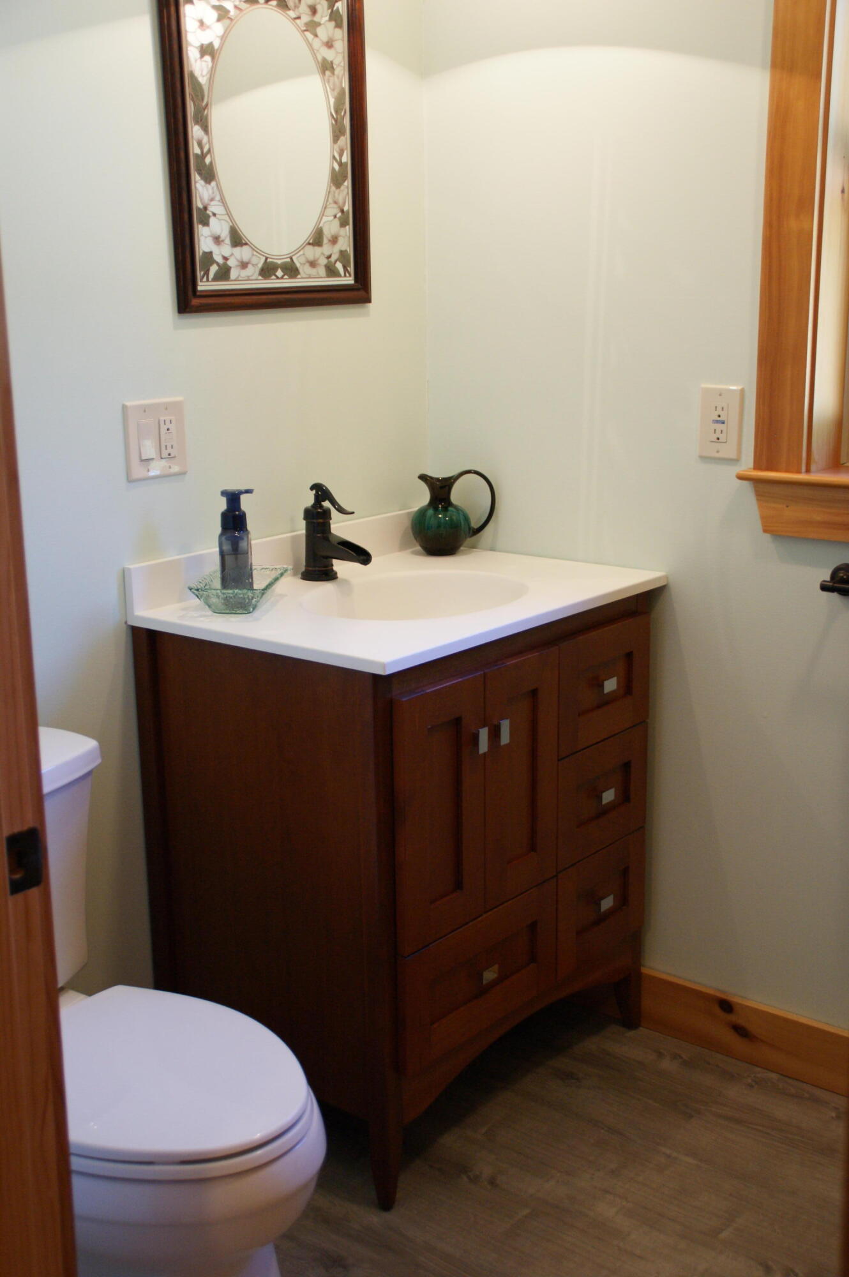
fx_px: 1488
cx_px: 424
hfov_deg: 31.8
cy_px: 638
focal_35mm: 42
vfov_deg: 46.4
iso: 400
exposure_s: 1/50
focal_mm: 28
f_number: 4
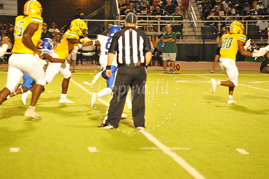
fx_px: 1494
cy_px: 90
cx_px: 134
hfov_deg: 10.3
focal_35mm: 200
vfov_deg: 6.9
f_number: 5.6
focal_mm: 200
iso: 6400
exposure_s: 1/200
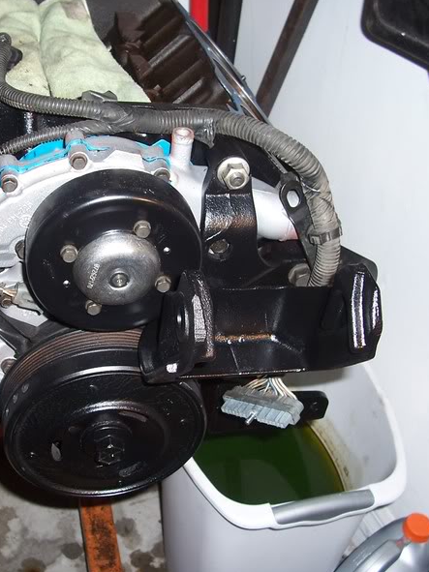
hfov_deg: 31.1
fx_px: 760
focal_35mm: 46
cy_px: 286
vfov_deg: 41.2
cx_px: 117
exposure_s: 1/60
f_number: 2.7
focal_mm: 5.6
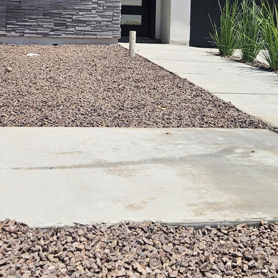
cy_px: 31
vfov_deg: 28.1
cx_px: 135
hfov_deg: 29.1
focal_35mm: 59
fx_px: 536
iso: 25
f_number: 1.8
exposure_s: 1/2686
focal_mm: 5.4
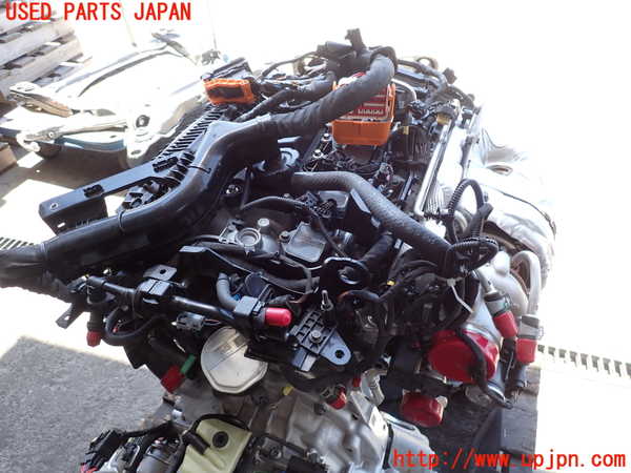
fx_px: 456
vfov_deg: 54.9
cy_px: 236
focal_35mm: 25
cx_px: 316
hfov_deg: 69.4
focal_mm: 4.5
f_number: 2.8
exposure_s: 1/100
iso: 100
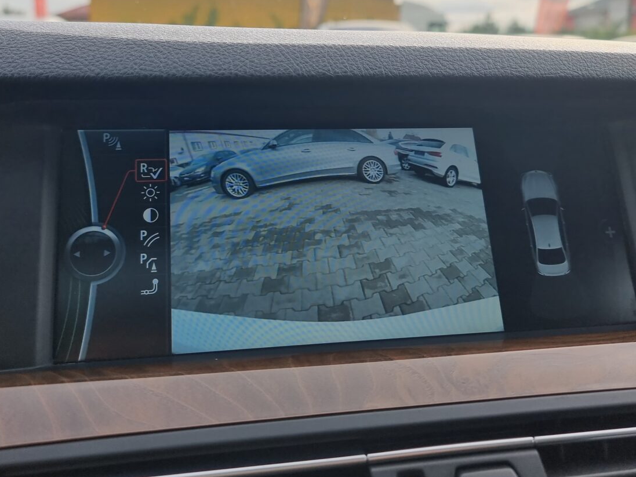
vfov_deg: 40.2
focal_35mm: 35
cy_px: 156
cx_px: 302
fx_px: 643
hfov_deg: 52.6
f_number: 1.8
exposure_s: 1/260
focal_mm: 6.7
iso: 50
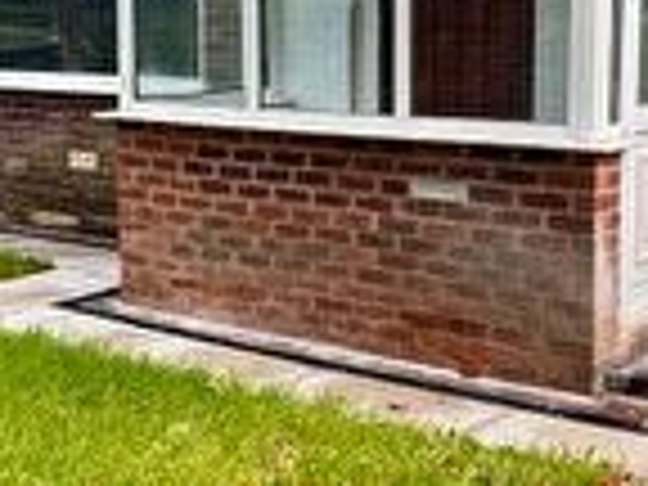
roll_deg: +0.4
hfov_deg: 28.6
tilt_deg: -5.7
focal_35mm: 68
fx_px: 1273
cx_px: 338
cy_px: 146
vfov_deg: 21.5
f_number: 2.2
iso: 40
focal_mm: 2.22
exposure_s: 1/130
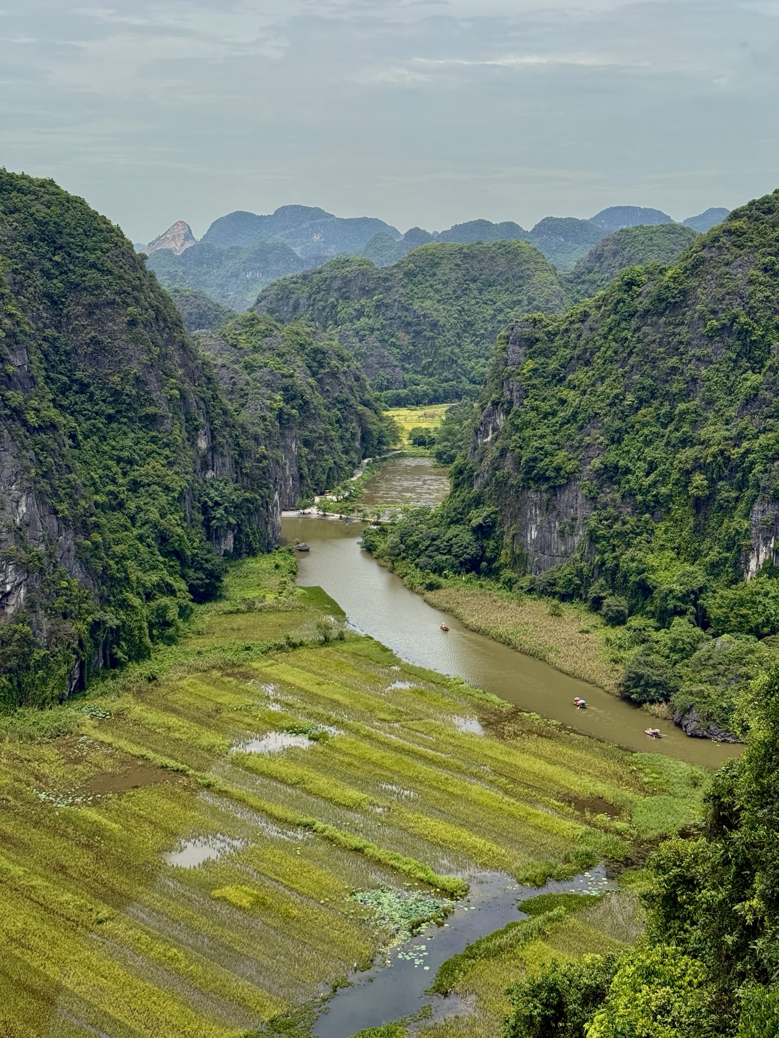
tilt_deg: -10.7
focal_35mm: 48
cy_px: 519
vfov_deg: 39.7
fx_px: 1440
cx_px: 390
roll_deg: -0.1
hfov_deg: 30.3
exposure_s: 1/2667
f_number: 1.78
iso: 64
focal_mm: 6.76
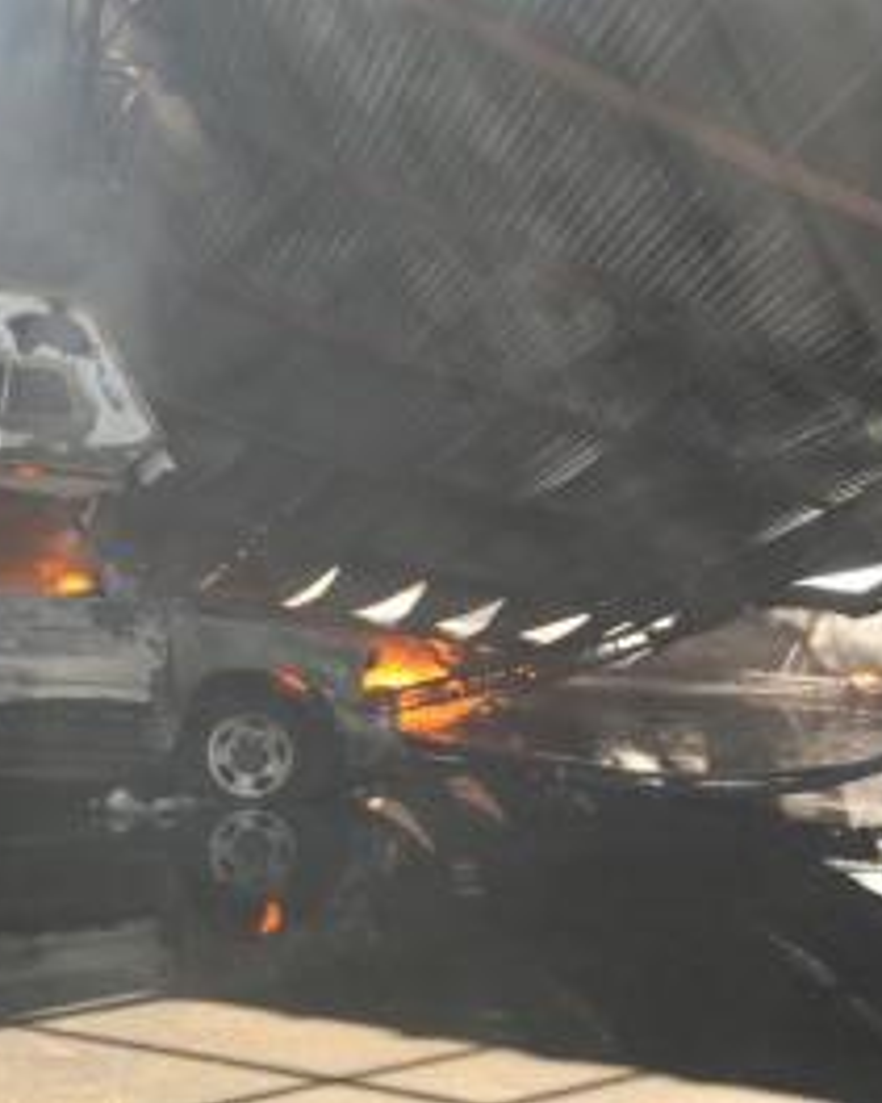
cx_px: 100
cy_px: 552
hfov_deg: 27.2
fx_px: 1763
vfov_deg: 34.8
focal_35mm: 54
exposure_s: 1/60
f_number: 4.2
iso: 200
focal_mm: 38
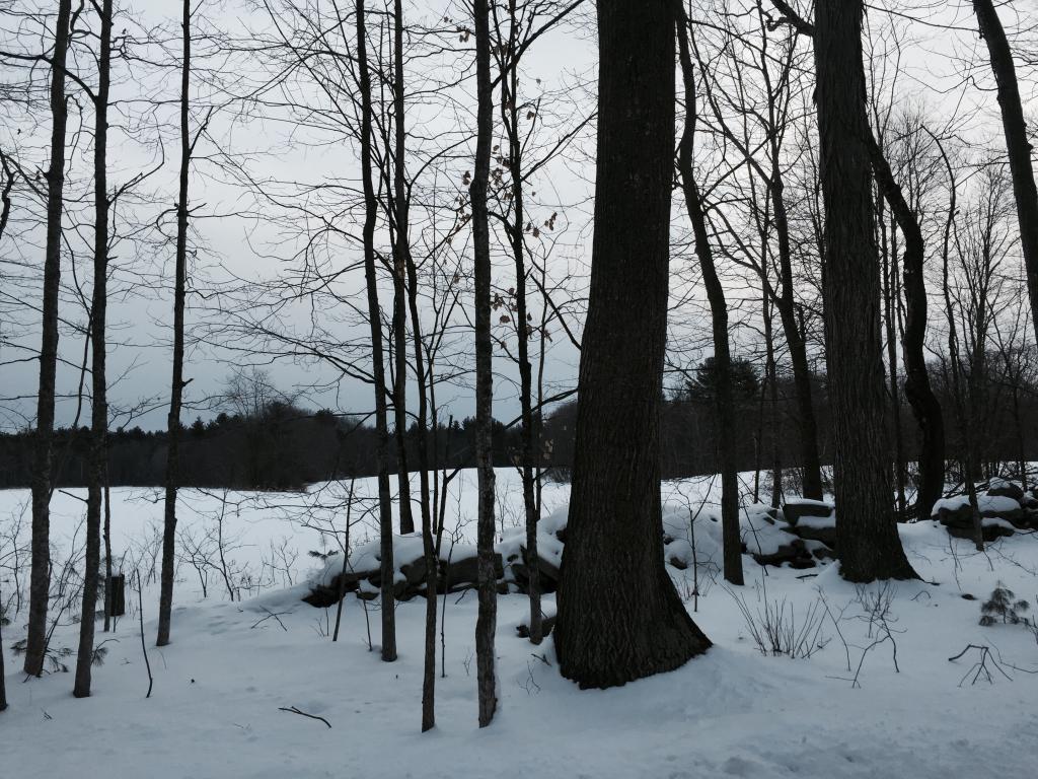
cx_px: 519
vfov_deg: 48.2
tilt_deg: +5.2
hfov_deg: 61.7
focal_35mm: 29
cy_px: 390
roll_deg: -0.3
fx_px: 870
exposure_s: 1/860
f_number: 2.2
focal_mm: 4.15
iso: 32
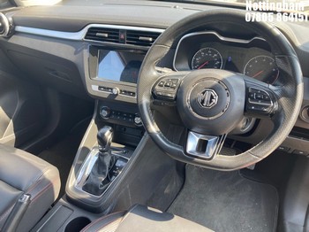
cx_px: 154
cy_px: 116
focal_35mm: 28
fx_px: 250
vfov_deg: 49.7
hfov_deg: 63.5
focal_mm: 3.99
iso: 32
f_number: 1.8
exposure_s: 1/121
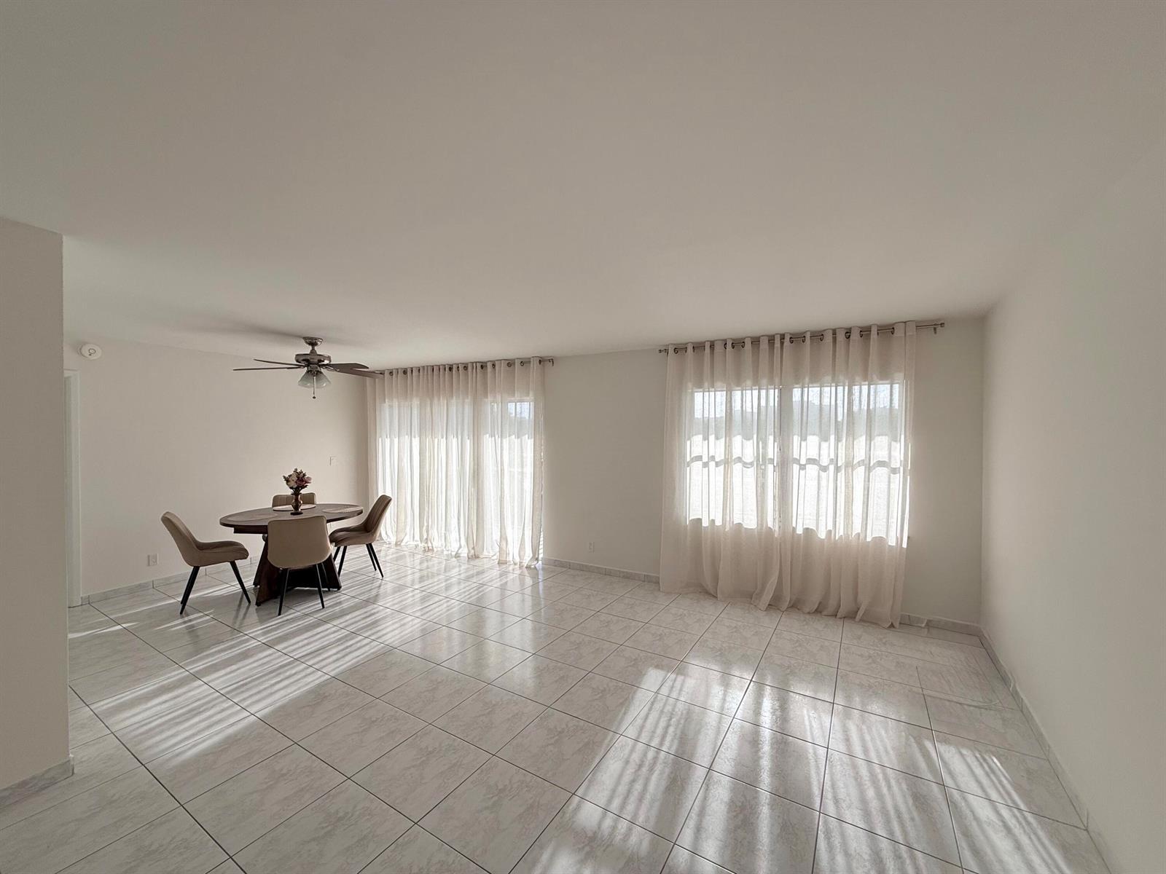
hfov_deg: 102.1
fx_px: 472
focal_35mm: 14
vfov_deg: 85.7
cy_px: 437
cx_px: 583
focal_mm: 2.22
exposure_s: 1/1068
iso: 50
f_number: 2.2
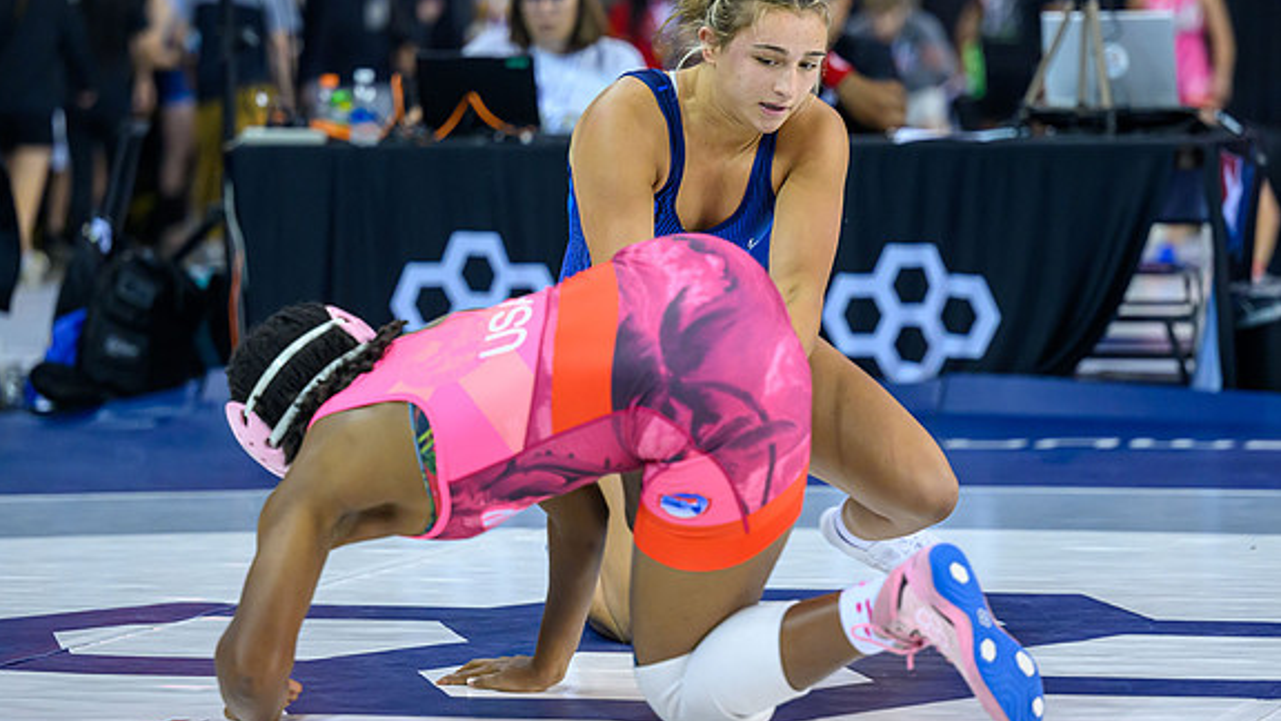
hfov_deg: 13.0
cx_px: 675
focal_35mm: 166
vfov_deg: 7.3
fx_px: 5639
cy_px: 339
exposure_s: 1/800
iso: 3200
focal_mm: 125
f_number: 2.8
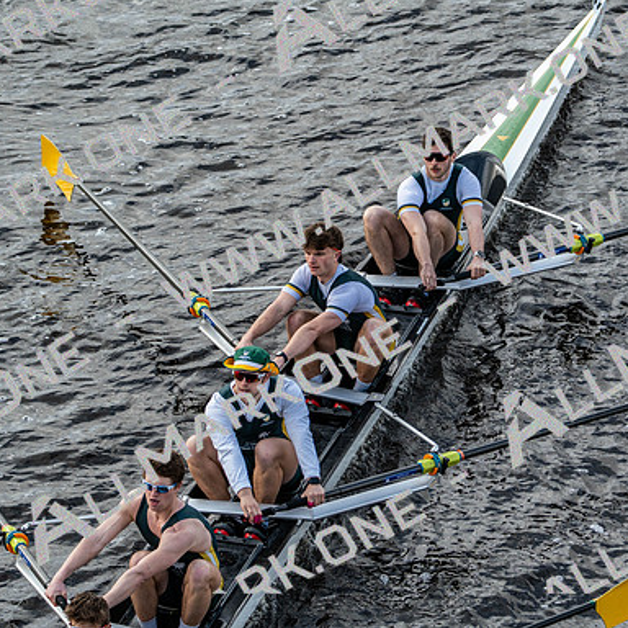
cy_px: 313
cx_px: 363
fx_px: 5275
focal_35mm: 257
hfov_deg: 6.8
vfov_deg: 6.8
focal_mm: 200
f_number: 5.6
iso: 800
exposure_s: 1/1250
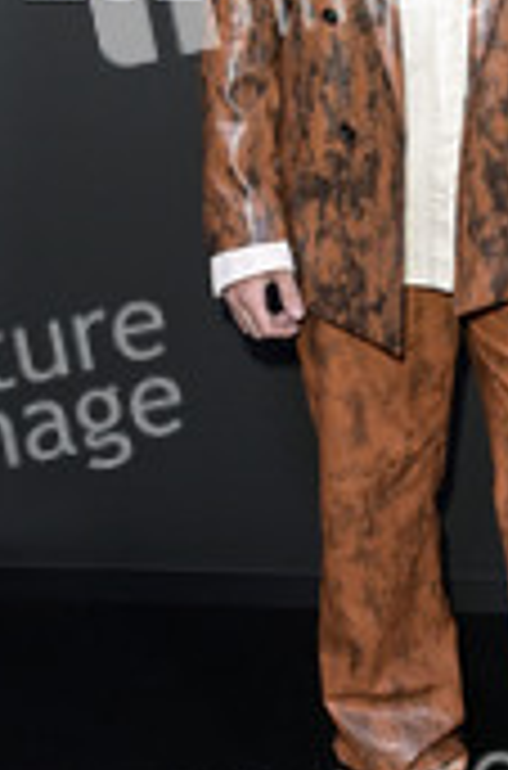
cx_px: 441
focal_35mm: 75
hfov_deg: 17.8
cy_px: 185
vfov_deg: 26.7
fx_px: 1597
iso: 1000
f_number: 5.6
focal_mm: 32
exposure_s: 1/250
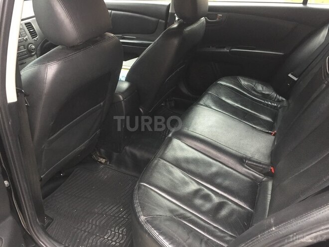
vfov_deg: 48.2
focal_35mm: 29
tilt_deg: -31.3
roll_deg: +2.1
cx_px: 164
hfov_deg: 61.7
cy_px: 124
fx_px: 276
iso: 160
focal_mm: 4.15
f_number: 2.2
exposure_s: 1/33
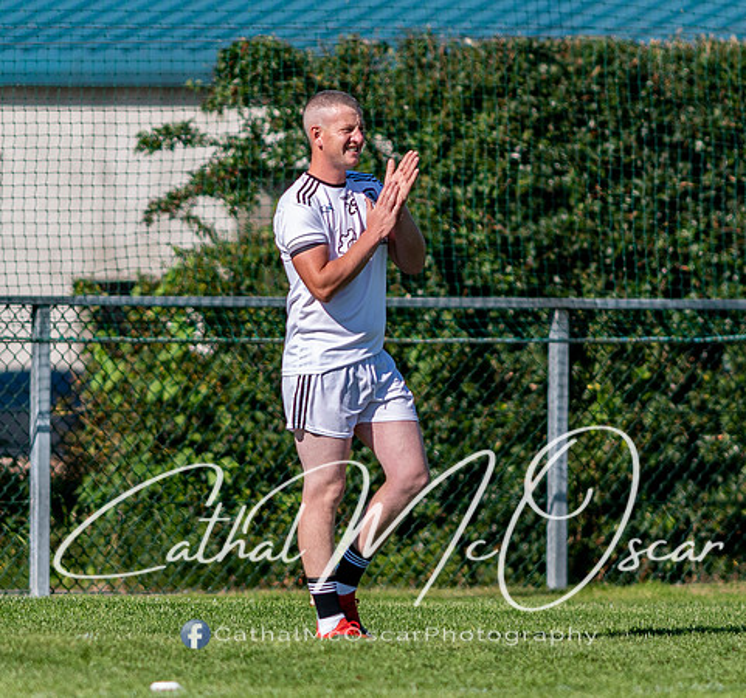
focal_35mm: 1028
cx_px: 334
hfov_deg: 1.8
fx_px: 24263
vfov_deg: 1.6
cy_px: 403
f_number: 2.8
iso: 110
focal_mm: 300
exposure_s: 1/2500
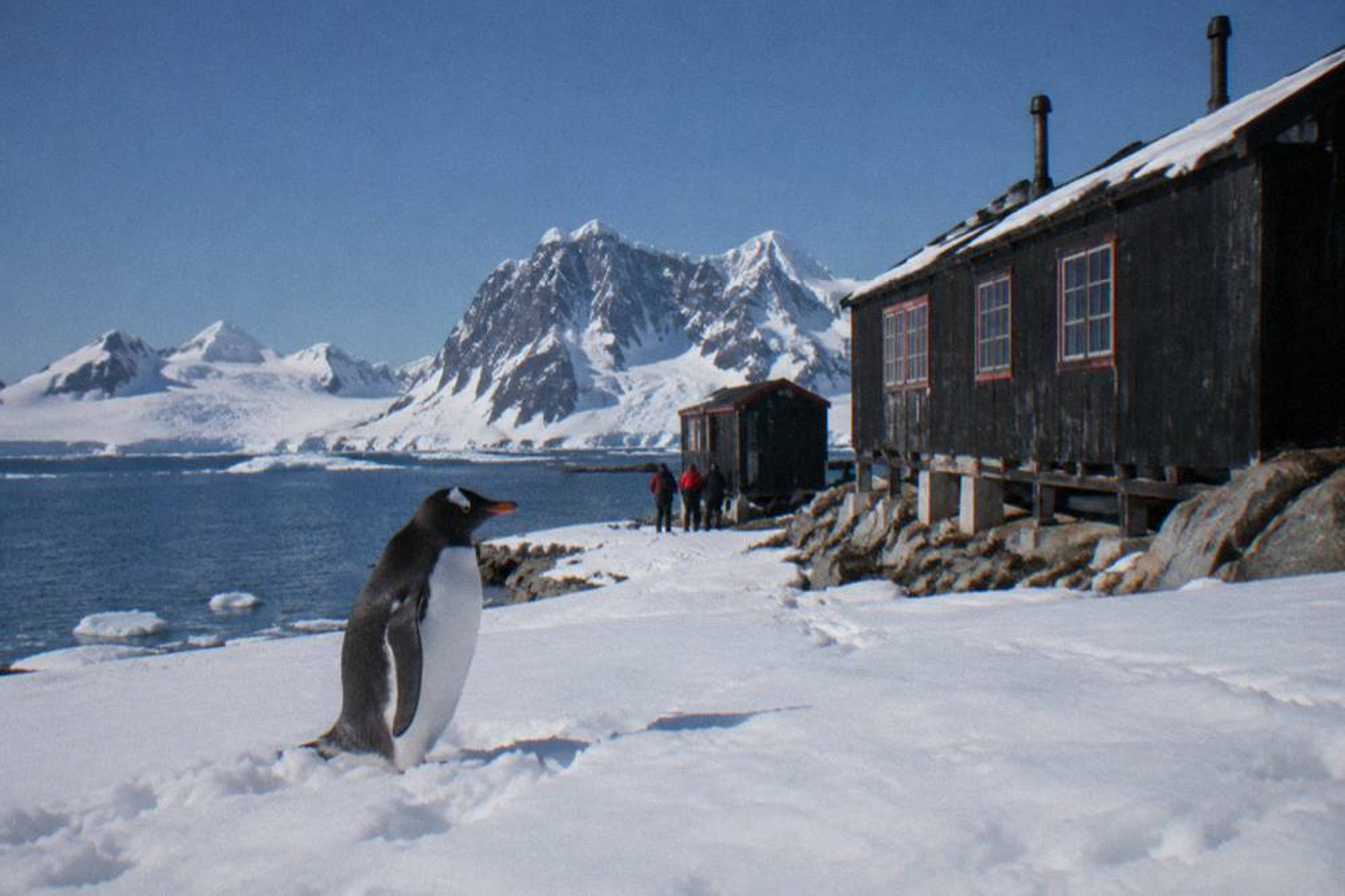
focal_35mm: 24
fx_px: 896
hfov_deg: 73.8
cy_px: 448
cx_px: 672
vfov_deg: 53.1
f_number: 8
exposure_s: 1/1000
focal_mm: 24
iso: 320
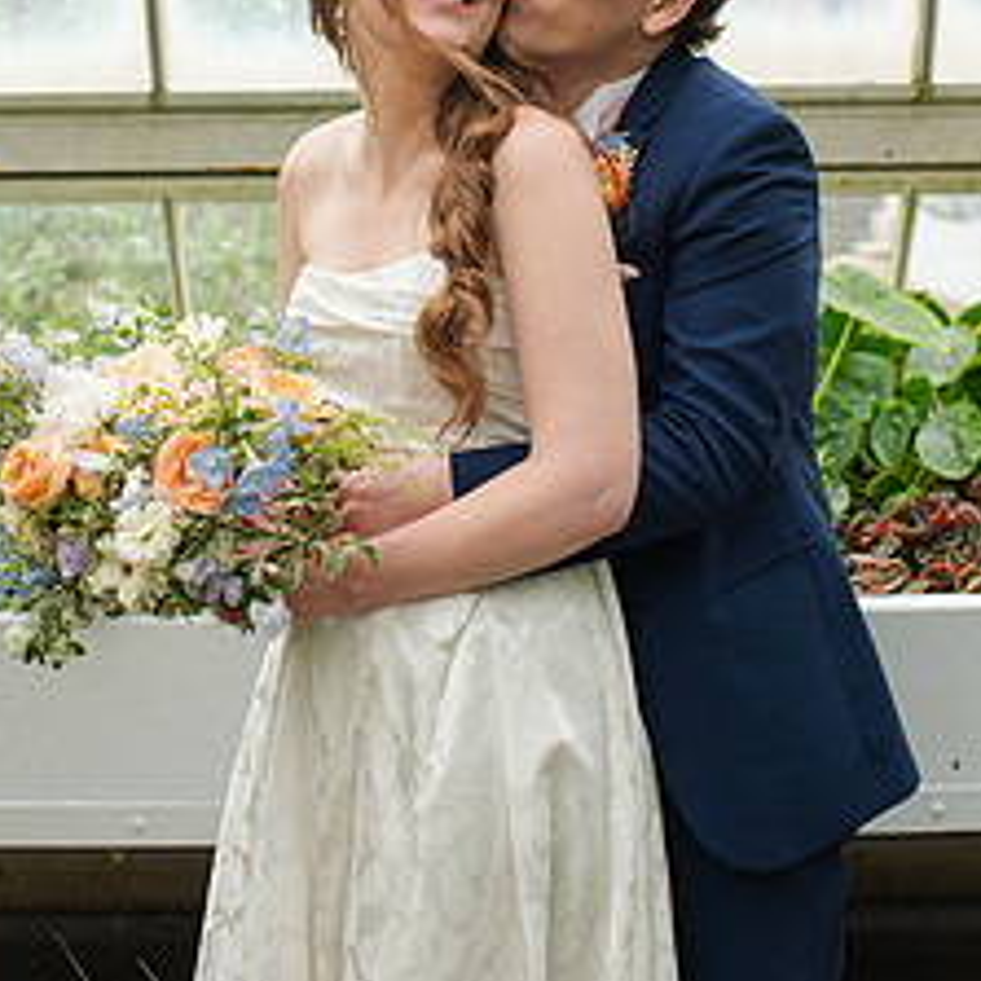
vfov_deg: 27.9
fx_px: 1924
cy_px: 176
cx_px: 477
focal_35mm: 60
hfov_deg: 28.6
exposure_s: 1/320
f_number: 3.2
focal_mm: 35
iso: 100
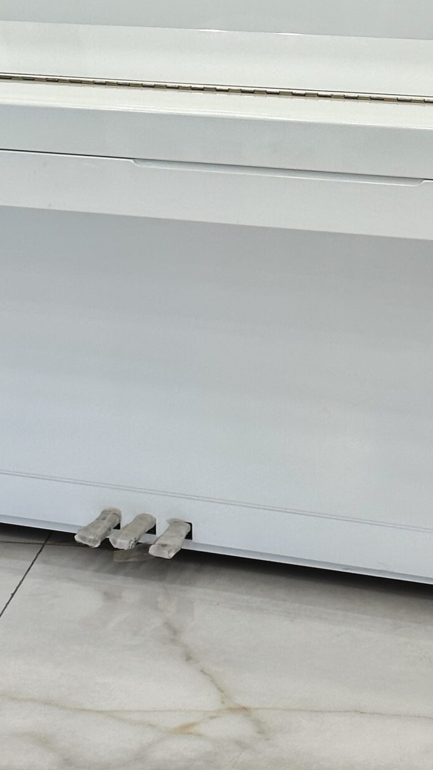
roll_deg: +1.1
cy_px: 82
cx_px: 159
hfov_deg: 11.1
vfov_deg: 19.3
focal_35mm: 109
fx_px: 2224
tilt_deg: -9.8
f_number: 1.78
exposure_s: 1/100
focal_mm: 6.86
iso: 80
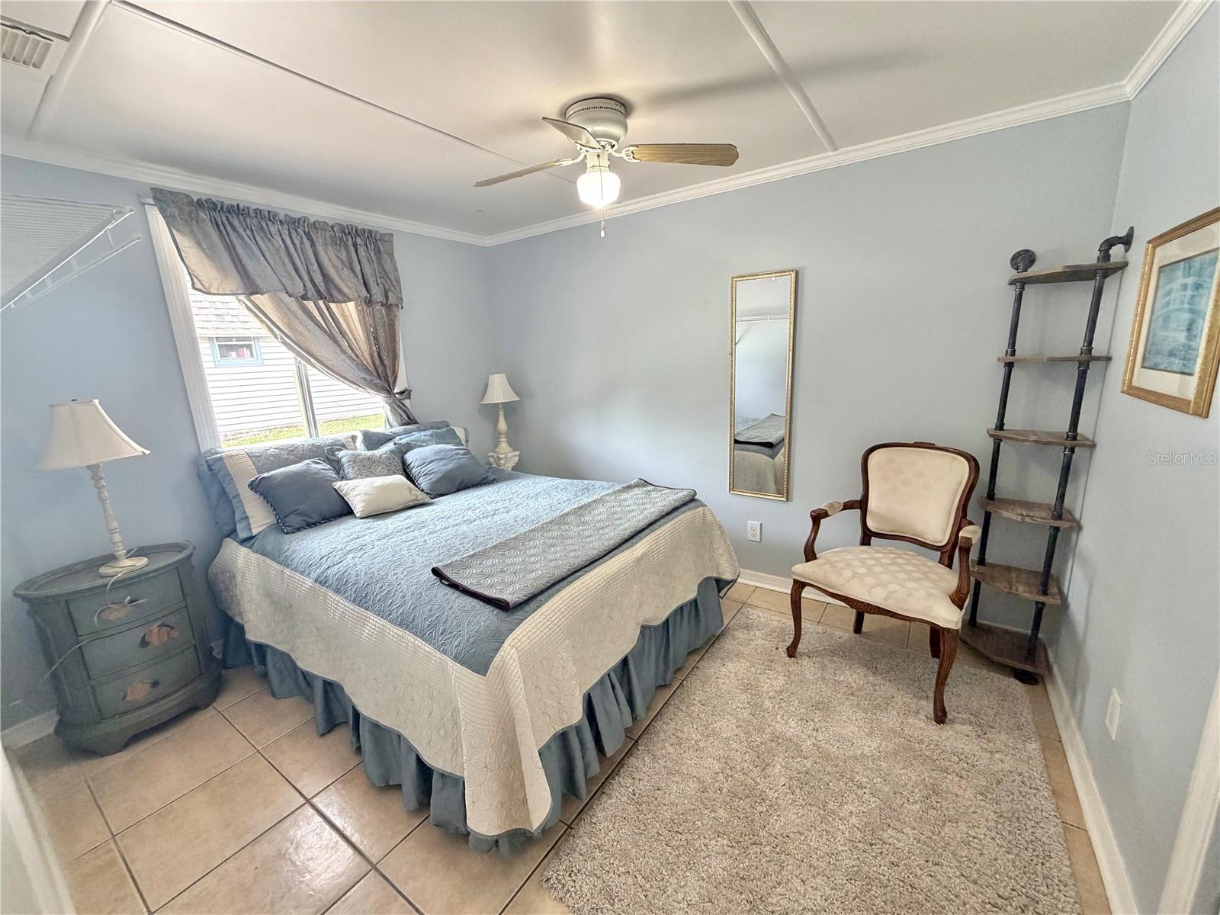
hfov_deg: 102.1
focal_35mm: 14
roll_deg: +2.8
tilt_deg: -12.1
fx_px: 493
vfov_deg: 85.7
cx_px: 610
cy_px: 458
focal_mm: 2.22
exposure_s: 1/121
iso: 200
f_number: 2.2
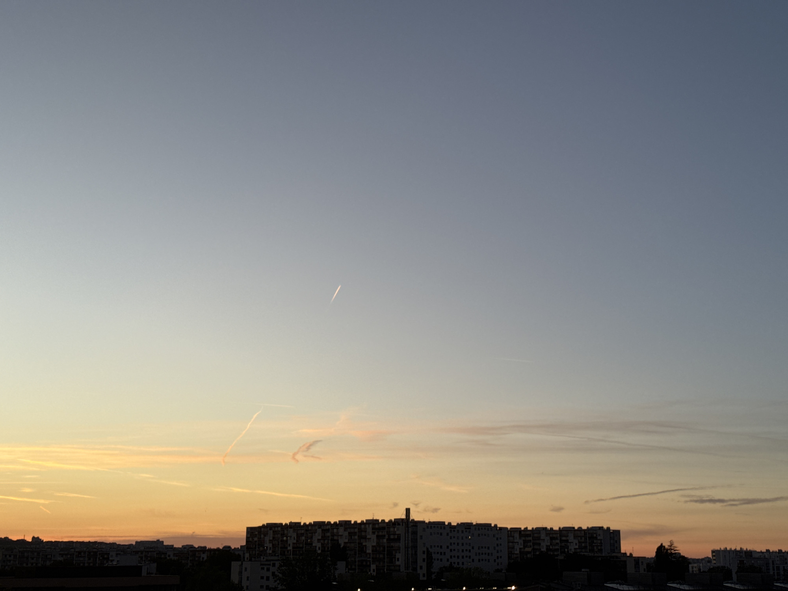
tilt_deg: +13.2
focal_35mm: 48
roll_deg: -0.3
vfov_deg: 30.3
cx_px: 394
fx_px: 1093
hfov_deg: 39.7
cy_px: 296
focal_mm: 6.76
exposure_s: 1/420
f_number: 1.78
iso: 64
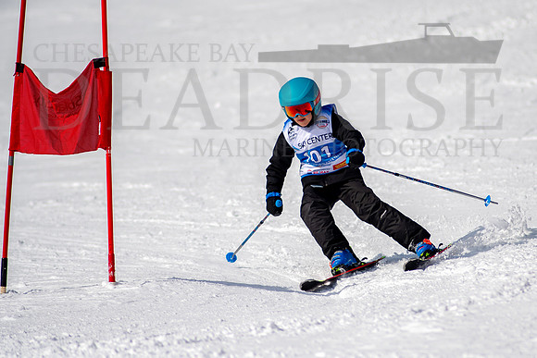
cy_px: 174
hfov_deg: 3.6
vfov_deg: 2.4
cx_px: 338
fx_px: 8555
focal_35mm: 573
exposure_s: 1/6400
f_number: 2.8
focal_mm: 300
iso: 100
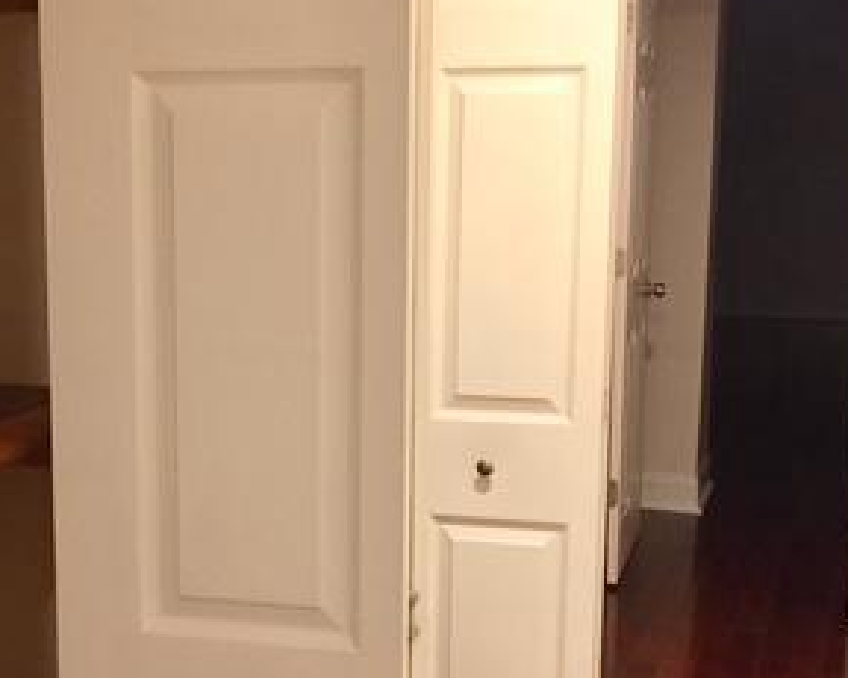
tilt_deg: -9.5
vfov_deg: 24.1
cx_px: 227
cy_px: 424
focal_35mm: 63
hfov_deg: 29.6
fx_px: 1580
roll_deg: +1.4
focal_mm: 4.15
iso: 125
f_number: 2.2
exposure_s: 1/30
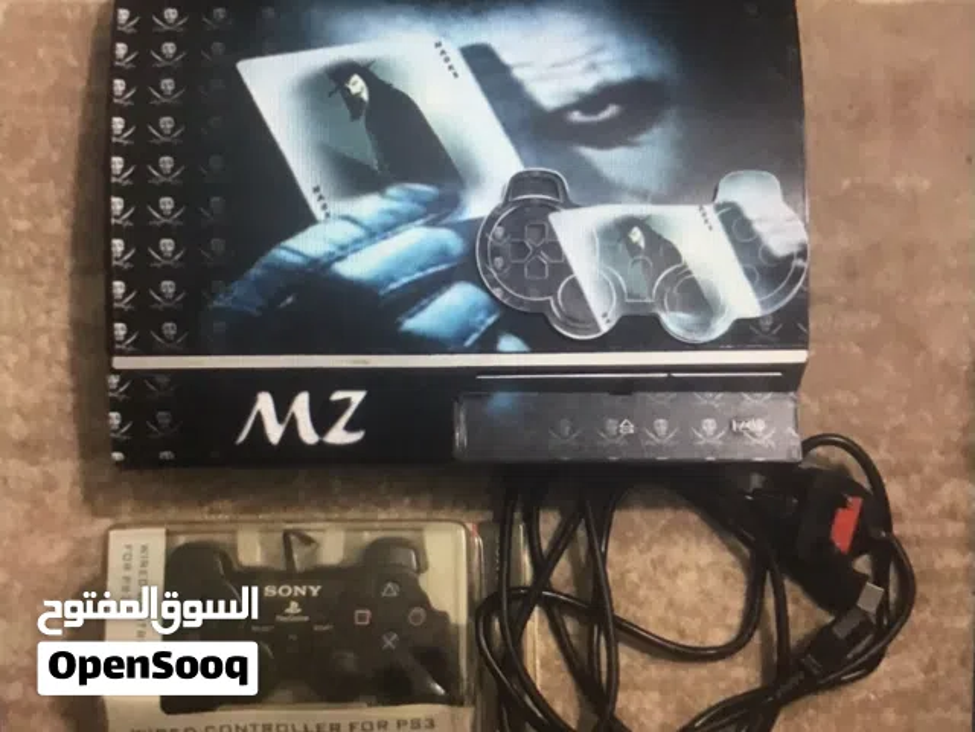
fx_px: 873
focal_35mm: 31
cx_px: 488
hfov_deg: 58.4
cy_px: 366
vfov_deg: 45.4
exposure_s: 1/33
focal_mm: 3.3
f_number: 2.4
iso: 160
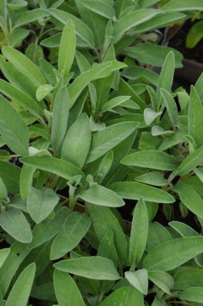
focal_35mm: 93
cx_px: 102
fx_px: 789
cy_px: 153
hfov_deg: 14.7
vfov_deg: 21.9
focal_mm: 62
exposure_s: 1/80
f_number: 10
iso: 400
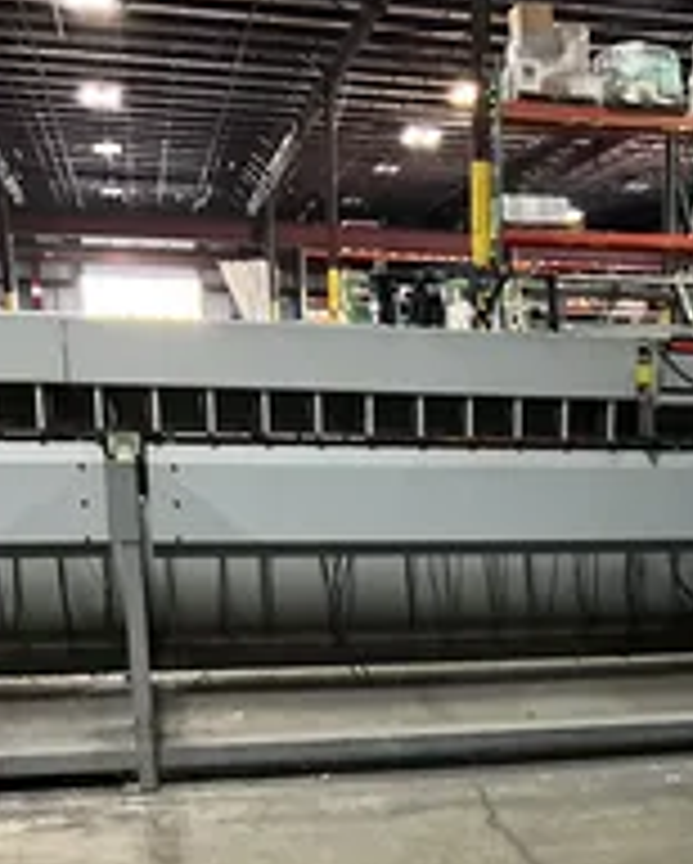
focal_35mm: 59
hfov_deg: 24.9
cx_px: 652
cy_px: 792
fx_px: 1510
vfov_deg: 30.4
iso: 320
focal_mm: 3
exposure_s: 1/40
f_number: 1.8
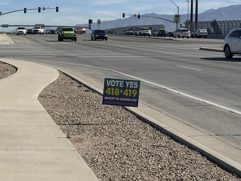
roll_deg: -1.1
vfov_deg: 16.8
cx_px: 56
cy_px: 70
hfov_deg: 22.0
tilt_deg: -2.8
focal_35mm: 88
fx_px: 613
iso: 64
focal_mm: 6.86
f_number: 1.78
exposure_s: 1/7092
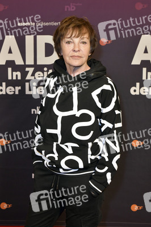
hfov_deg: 28.0
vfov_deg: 41.1
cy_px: 114
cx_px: 76
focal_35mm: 48
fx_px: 303
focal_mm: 48
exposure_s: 1/250
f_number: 6.3
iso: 2000
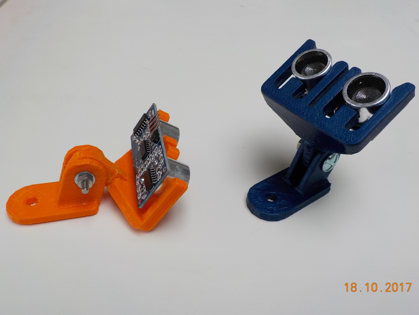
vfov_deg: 45.4
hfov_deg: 58.3
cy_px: 158
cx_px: 214
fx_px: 375
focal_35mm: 31
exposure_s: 1/60
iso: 125
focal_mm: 4.1
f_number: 3.3
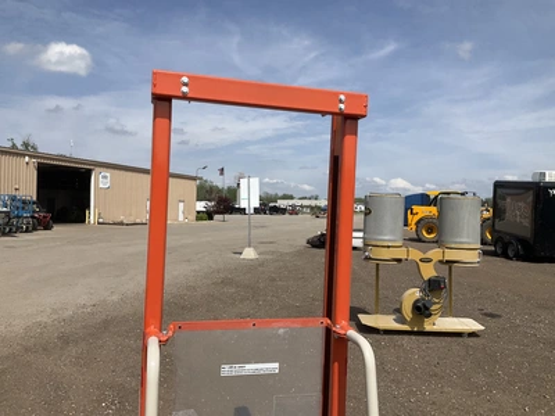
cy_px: 208
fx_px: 465
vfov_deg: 48.2
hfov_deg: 61.7
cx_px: 278
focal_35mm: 29
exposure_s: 1/2801
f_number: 1.8
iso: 25
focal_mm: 3
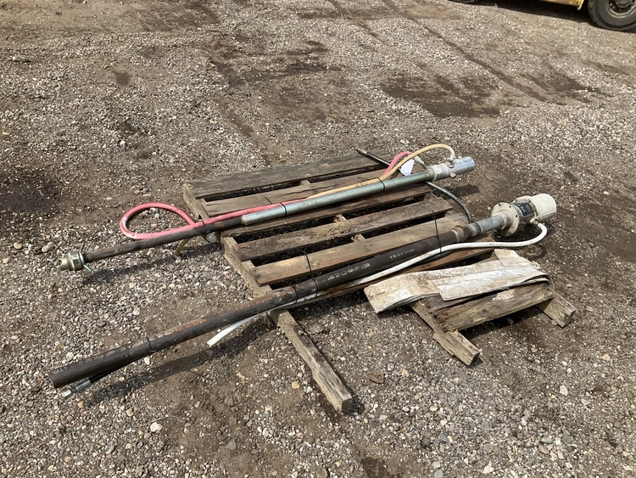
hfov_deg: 61.6
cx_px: 318
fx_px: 533
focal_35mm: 29
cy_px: 239
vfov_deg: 48.3
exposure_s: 1/1577
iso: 25
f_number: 1.8
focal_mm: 3
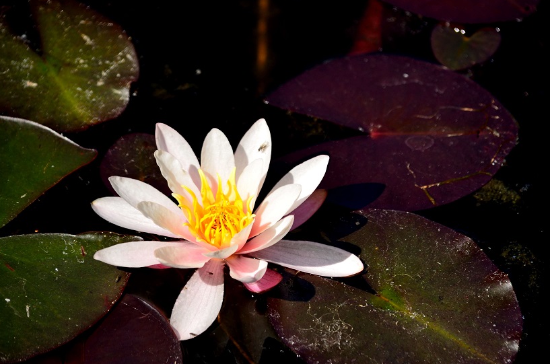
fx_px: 4299
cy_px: 223
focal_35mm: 282
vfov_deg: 4.9
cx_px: 318
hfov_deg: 7.3
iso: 100
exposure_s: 1/250
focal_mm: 150
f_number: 4.8
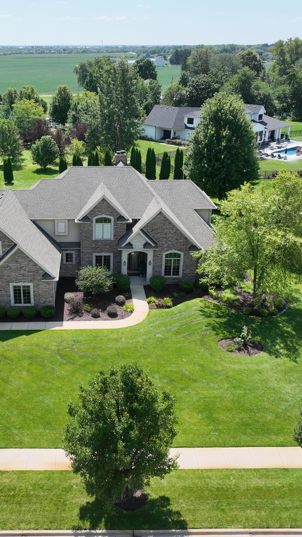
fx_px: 498
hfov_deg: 33.3
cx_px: 88
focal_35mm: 35
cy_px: 268
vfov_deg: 56.6
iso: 300
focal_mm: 12.29
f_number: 2.8
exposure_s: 1/2000
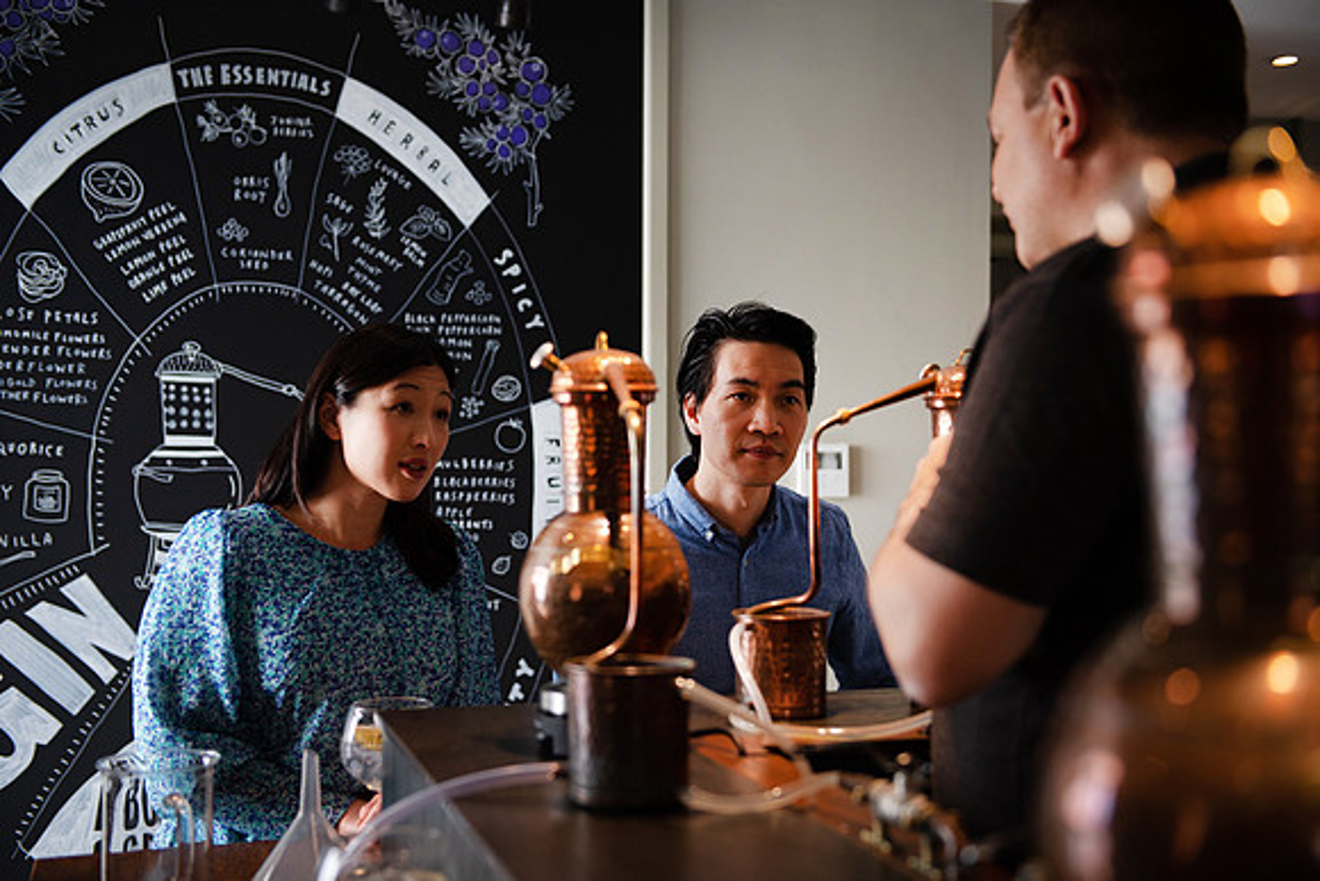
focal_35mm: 48
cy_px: 440
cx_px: 660
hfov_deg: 41.1
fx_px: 1760
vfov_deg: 28.1
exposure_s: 1/250
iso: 320
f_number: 2.8
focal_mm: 48
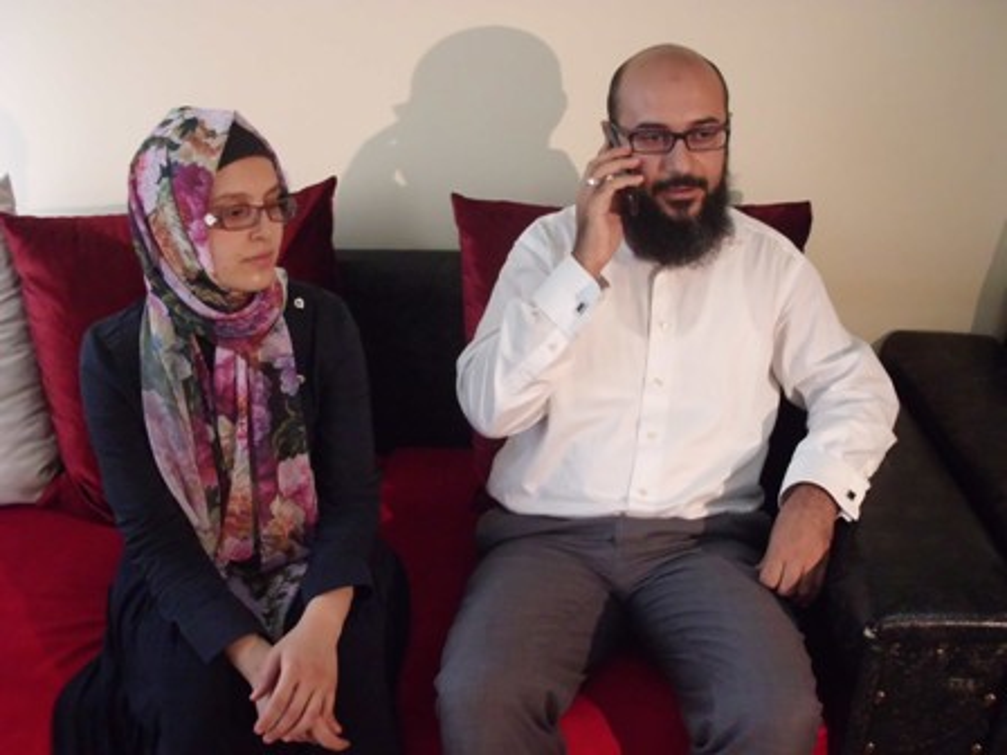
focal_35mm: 36
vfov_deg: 39.7
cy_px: 378
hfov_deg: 51.4
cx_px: 504
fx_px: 1047
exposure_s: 1/100
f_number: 2.9
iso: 400
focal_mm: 6.3
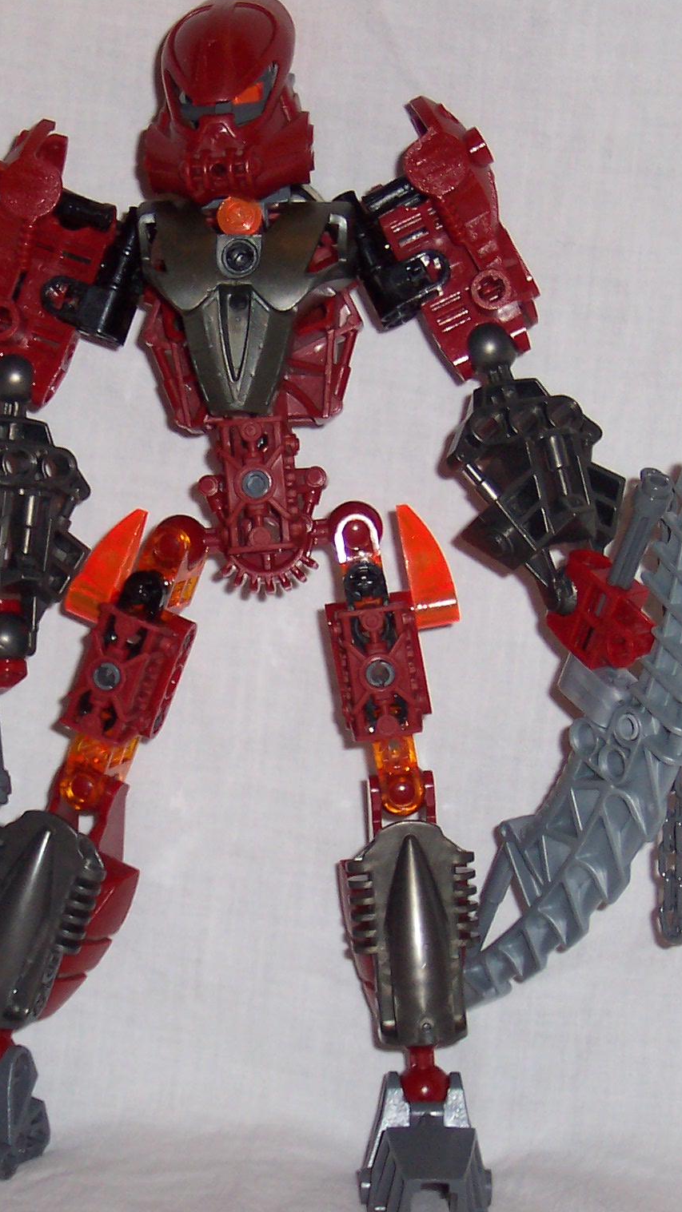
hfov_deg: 8.5
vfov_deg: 15.0
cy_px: 606
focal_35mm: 143
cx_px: 146
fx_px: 4599
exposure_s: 1/90
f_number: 4
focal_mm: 15.2
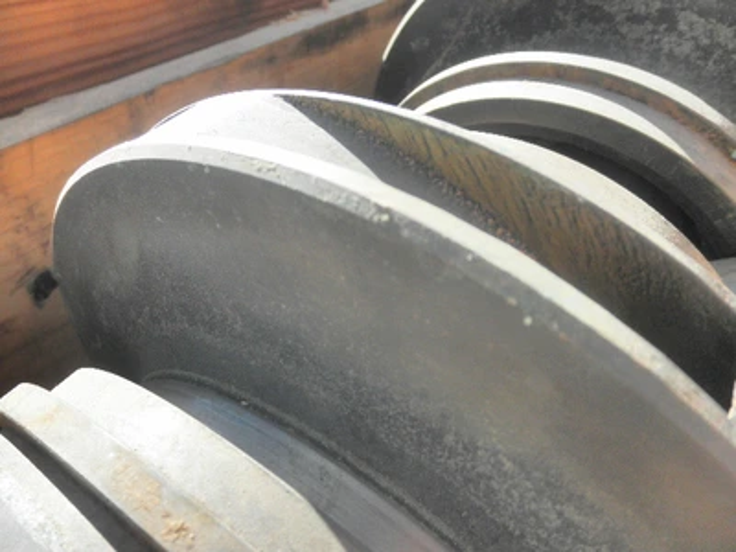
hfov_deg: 63.4
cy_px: 276
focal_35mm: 28
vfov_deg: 49.7
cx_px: 368
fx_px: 595
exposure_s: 1/320
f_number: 3
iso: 64
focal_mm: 5
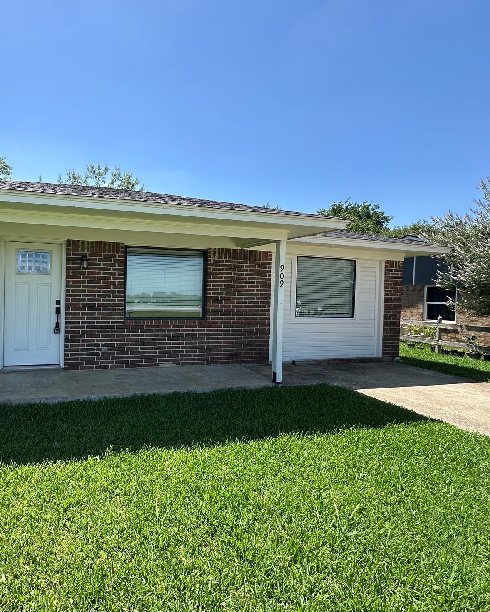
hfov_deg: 67.4
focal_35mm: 19
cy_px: 300
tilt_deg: -0.7
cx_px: 138
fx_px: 344
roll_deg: -1.6
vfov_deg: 83.3
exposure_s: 1/744
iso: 40
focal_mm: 2.22
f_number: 2.2
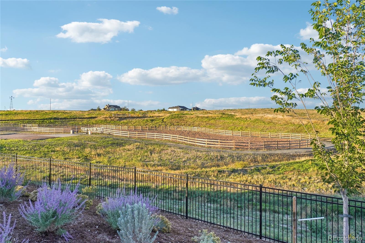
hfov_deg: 73.8
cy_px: 122
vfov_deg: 53.1
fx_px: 243
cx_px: 182
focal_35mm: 24
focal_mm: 16
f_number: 8
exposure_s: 1/500
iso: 400
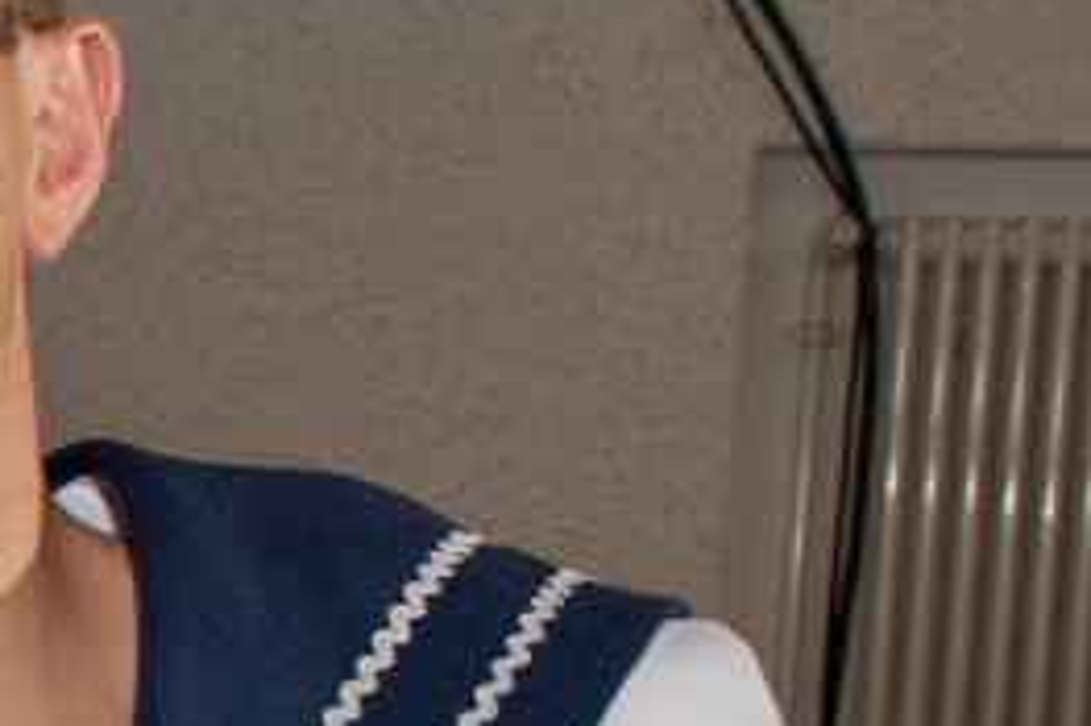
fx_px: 5300
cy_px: 1338
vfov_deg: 7.6
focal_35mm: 175
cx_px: -1427
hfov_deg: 10.3
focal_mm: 24
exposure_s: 1/125
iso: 1250
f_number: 5.6
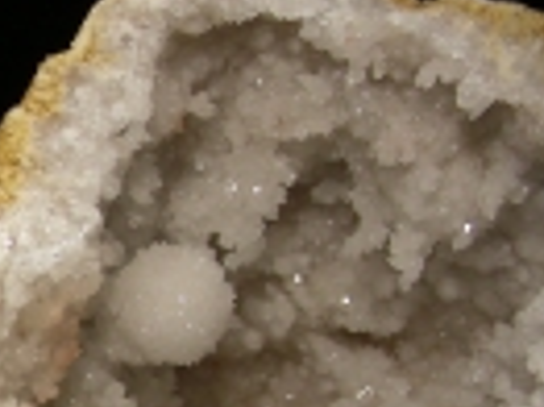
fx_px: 1868
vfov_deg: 12.4
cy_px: 343
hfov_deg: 15.6
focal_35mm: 119
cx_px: -193
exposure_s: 1/102
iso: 50
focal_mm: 6.3
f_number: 4
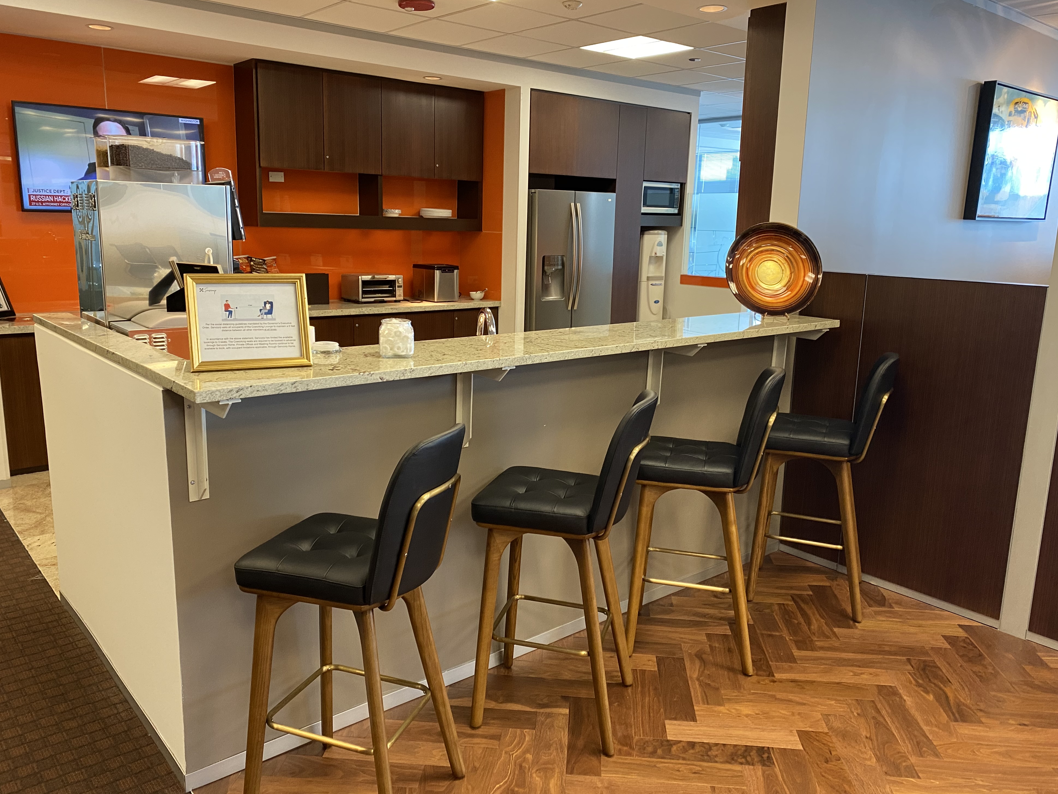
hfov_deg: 65.3
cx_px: 523
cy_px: 387
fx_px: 825
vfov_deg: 51.3
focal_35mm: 27
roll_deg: -2.1
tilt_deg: -11.4
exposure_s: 1/60
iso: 200
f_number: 1.8
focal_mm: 4.25
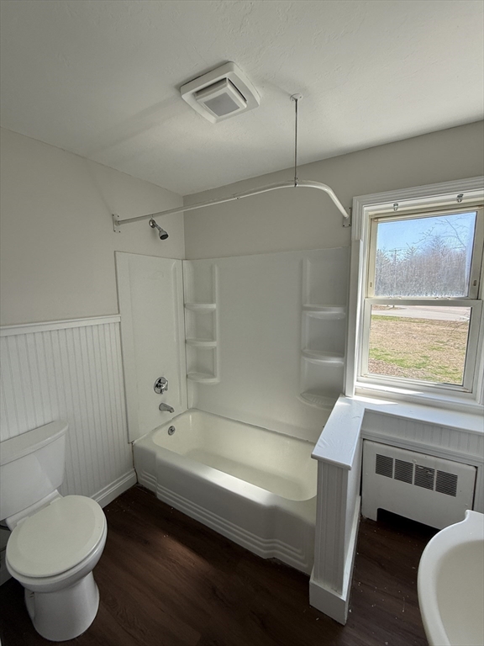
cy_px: 323
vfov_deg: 102.1
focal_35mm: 14
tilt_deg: -7.1
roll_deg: +0.3
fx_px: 261
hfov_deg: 85.7
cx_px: 242
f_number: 2.2
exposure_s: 1/159
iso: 64
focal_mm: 2.22
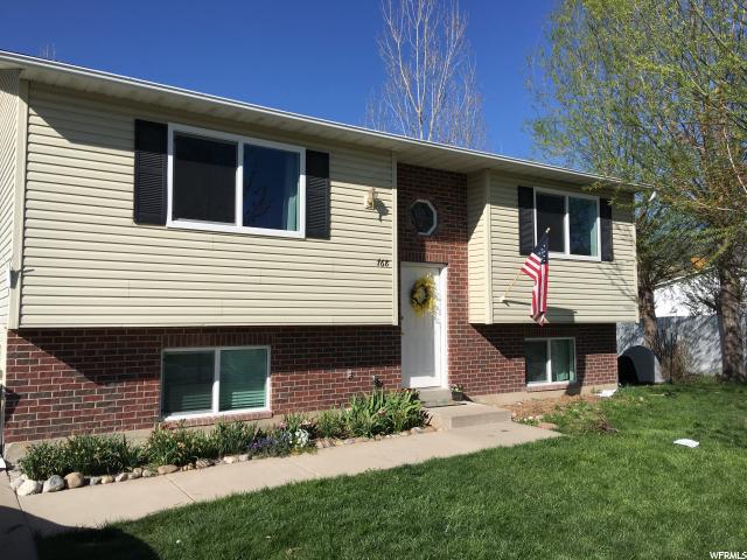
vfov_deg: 48.2
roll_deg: +0.8
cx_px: 374
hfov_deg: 61.7
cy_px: 280
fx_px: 626
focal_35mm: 29
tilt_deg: +4.9
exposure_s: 1/2262
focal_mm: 4.15
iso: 25
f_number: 2.2
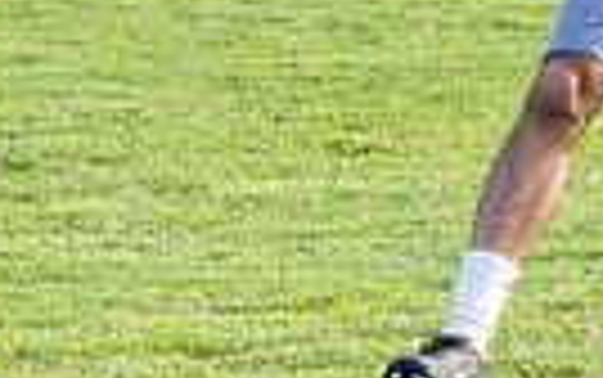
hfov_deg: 4.3
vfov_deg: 2.7
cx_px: 712
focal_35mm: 483
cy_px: -133
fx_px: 7944
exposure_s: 1/1000
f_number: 2.8
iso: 500
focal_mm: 46
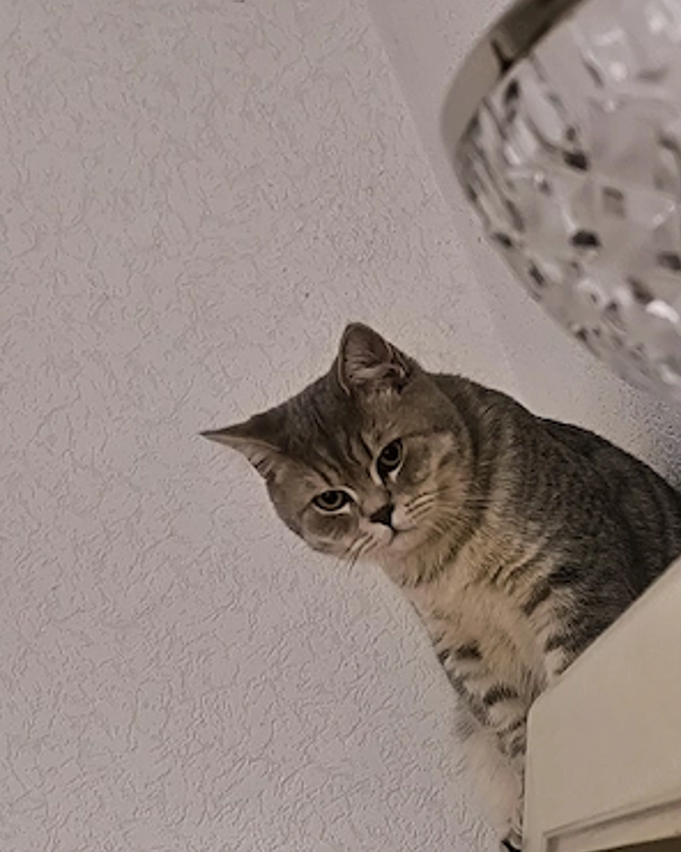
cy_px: 454
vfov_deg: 24.4
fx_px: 1965
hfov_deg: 19.7
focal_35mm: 78
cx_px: 338
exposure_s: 1/25.1
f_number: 1.65
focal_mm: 6.14
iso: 2500
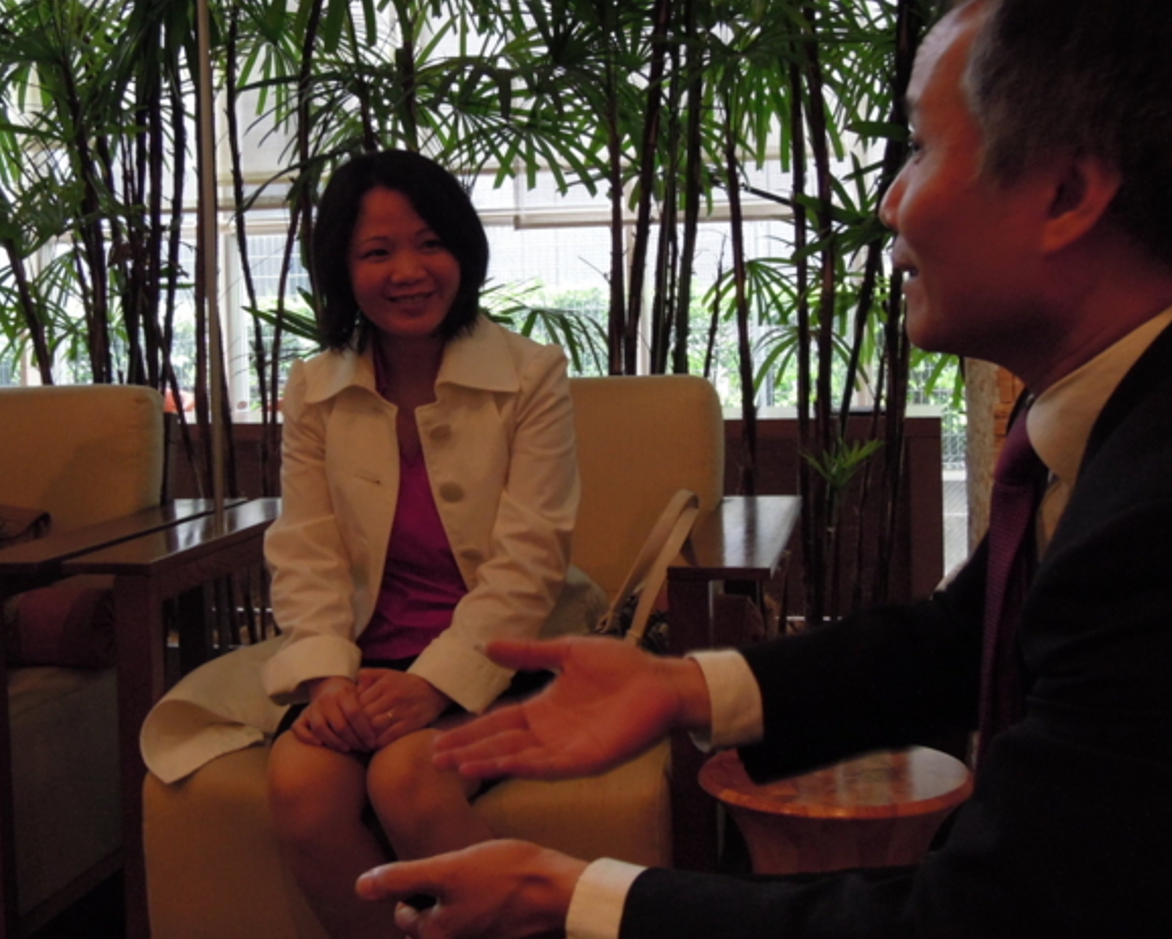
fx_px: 1874
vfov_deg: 28.0
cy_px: 353
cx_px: 454
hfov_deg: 34.6
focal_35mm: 54
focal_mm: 7.2
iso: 400
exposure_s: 1/13
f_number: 3.3
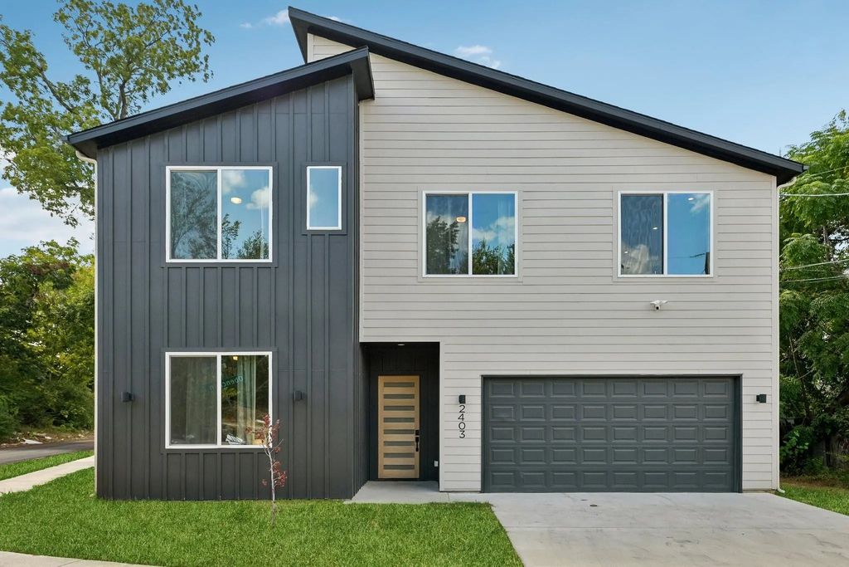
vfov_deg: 55.1
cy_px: 284
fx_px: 542
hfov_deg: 76.1
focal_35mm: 23
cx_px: 424
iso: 400
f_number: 8
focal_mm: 23
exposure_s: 1/250
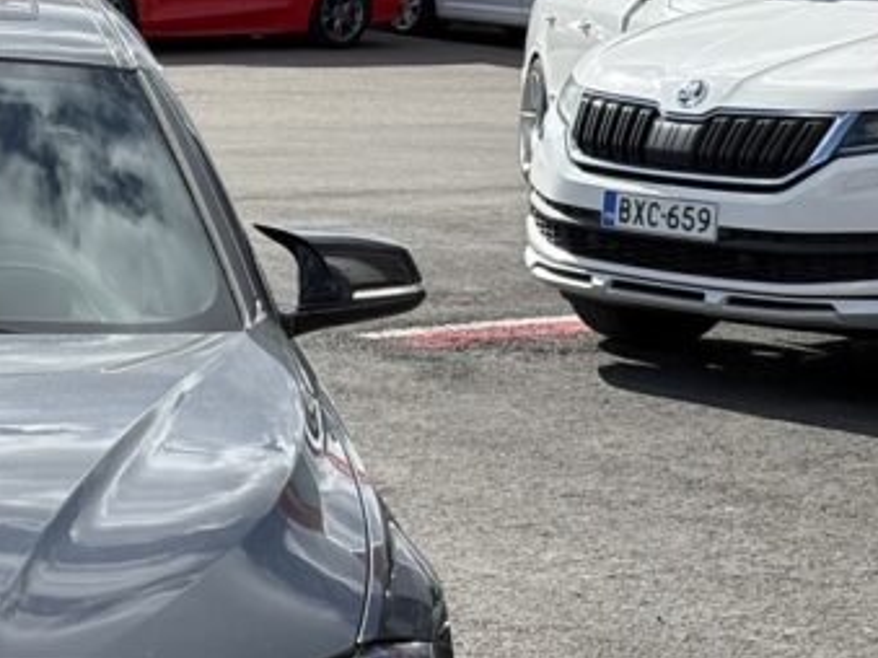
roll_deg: -3.7
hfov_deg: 12.2
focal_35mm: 157
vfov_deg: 9.4
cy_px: 663
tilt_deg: -10.1
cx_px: -231
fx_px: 3981
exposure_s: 1/2639
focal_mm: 5.96
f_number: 1.6
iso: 32
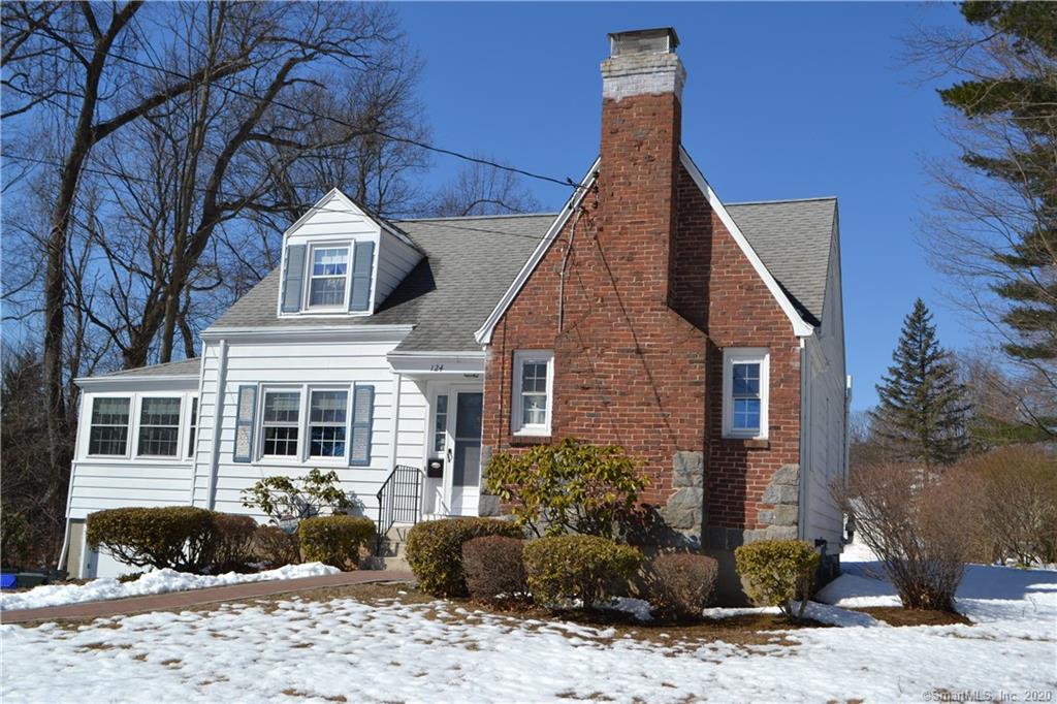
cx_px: 528
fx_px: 1057
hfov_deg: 53.1
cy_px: 352
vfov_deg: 36.8
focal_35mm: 36
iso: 100
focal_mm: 24
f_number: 8
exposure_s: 1/250
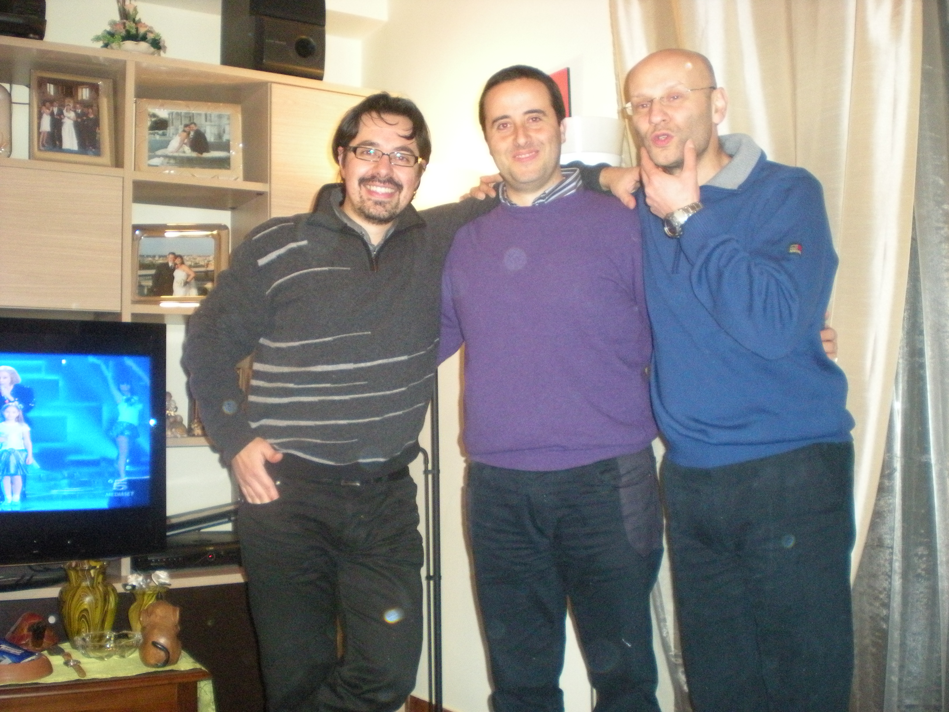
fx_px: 1042
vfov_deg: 37.7
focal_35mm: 38
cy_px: 356
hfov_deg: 49.0
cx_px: 474
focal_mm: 6.3
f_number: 3.1
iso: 570
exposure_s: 1/60
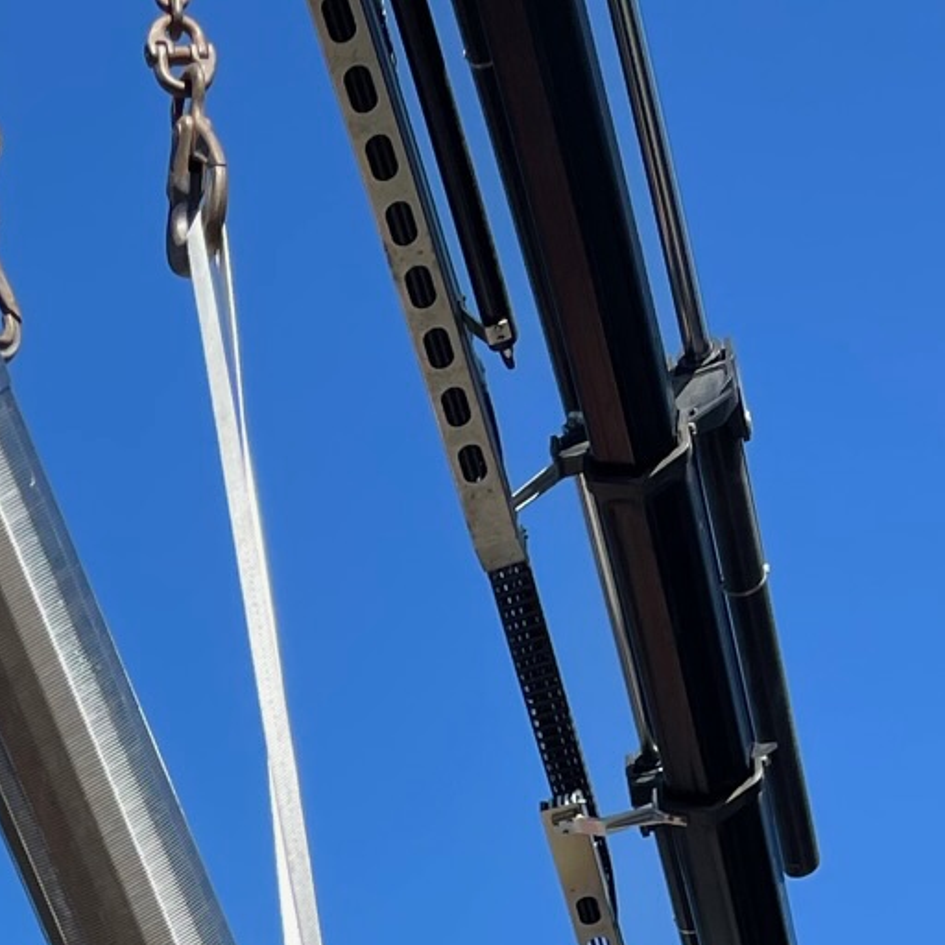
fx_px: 2842
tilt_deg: +12.6
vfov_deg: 15.2
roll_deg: +0.5
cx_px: -362
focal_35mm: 92
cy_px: 1888
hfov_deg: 17.4
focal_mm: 4.2
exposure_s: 1/1949
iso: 32
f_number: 1.6
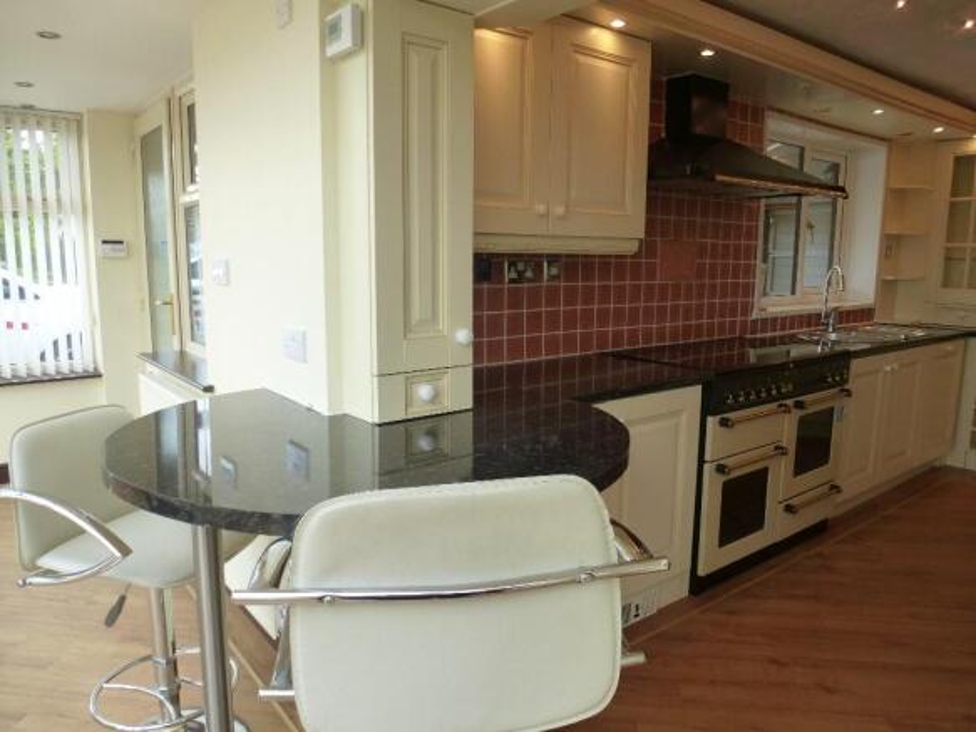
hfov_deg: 71.6
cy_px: 366
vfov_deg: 56.8
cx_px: 488
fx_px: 677
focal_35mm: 24
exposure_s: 1/60
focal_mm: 4.3
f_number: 3.3
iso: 160
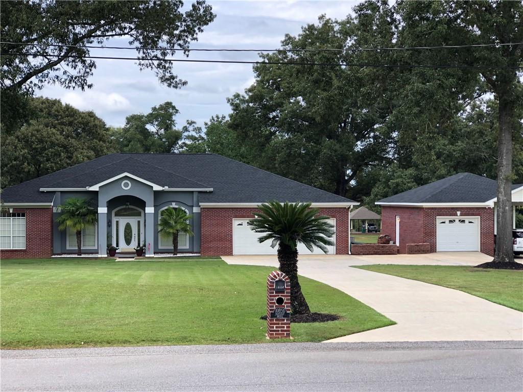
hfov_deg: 33.8
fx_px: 861
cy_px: 196
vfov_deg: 25.7
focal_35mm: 57
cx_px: 262
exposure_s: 1/238
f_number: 2.8
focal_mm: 6.6
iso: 20
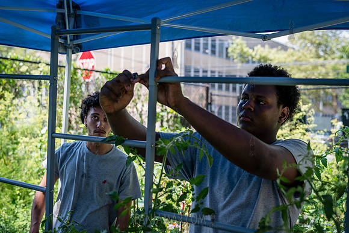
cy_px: 104
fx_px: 461
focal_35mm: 48
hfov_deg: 41.4
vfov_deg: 28.3
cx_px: 193
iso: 200
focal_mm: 43
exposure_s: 1/640
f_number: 3.2
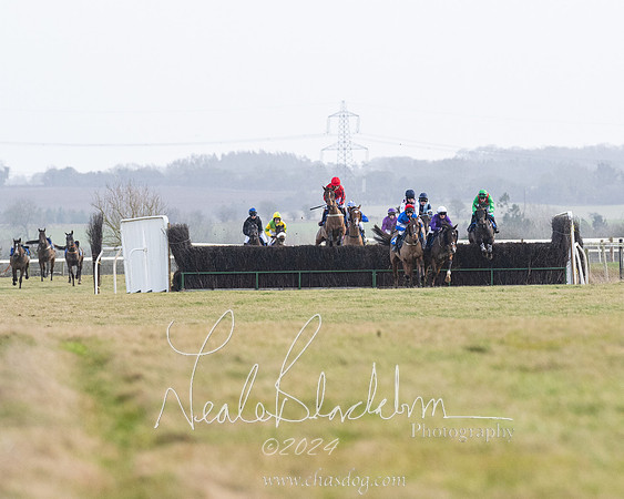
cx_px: 460
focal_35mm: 427
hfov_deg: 4.5
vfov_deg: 3.6
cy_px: 311
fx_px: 7876
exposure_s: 1/2000
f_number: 5
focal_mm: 200
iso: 800
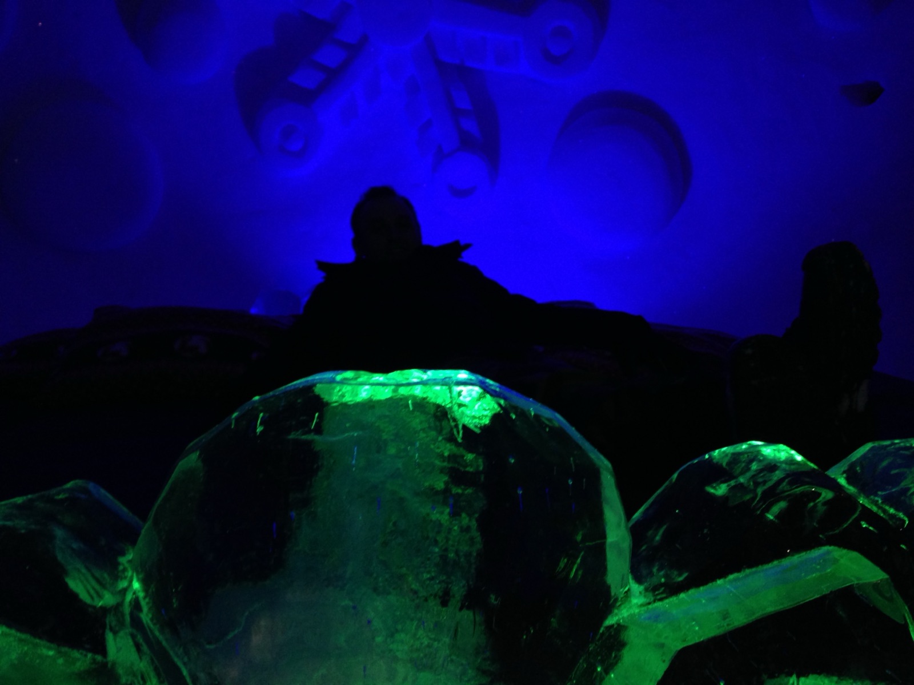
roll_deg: -0.8
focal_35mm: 33
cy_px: 342
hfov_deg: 55.4
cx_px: 457
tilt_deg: -8.2
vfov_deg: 42.9
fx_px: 871
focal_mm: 4.12
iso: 125
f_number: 2.4
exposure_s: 1/16
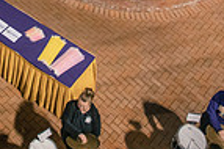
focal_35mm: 77
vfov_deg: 14.8
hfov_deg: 24.9
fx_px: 479
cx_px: -9
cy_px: -139
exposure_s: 1/60
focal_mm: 19
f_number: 4.5
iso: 2500
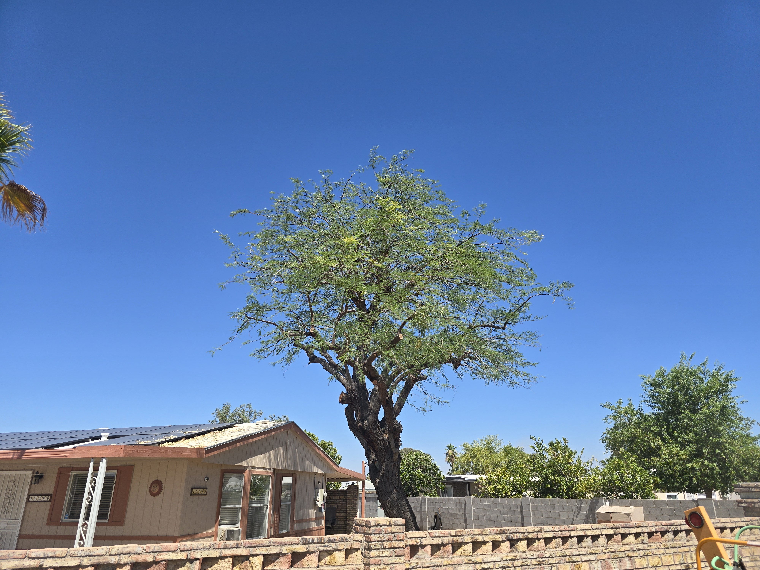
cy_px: 285
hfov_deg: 73.9
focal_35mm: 23
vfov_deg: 58.9
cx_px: 380
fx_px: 505
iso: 12
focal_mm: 6.3
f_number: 1.7
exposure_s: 1/820
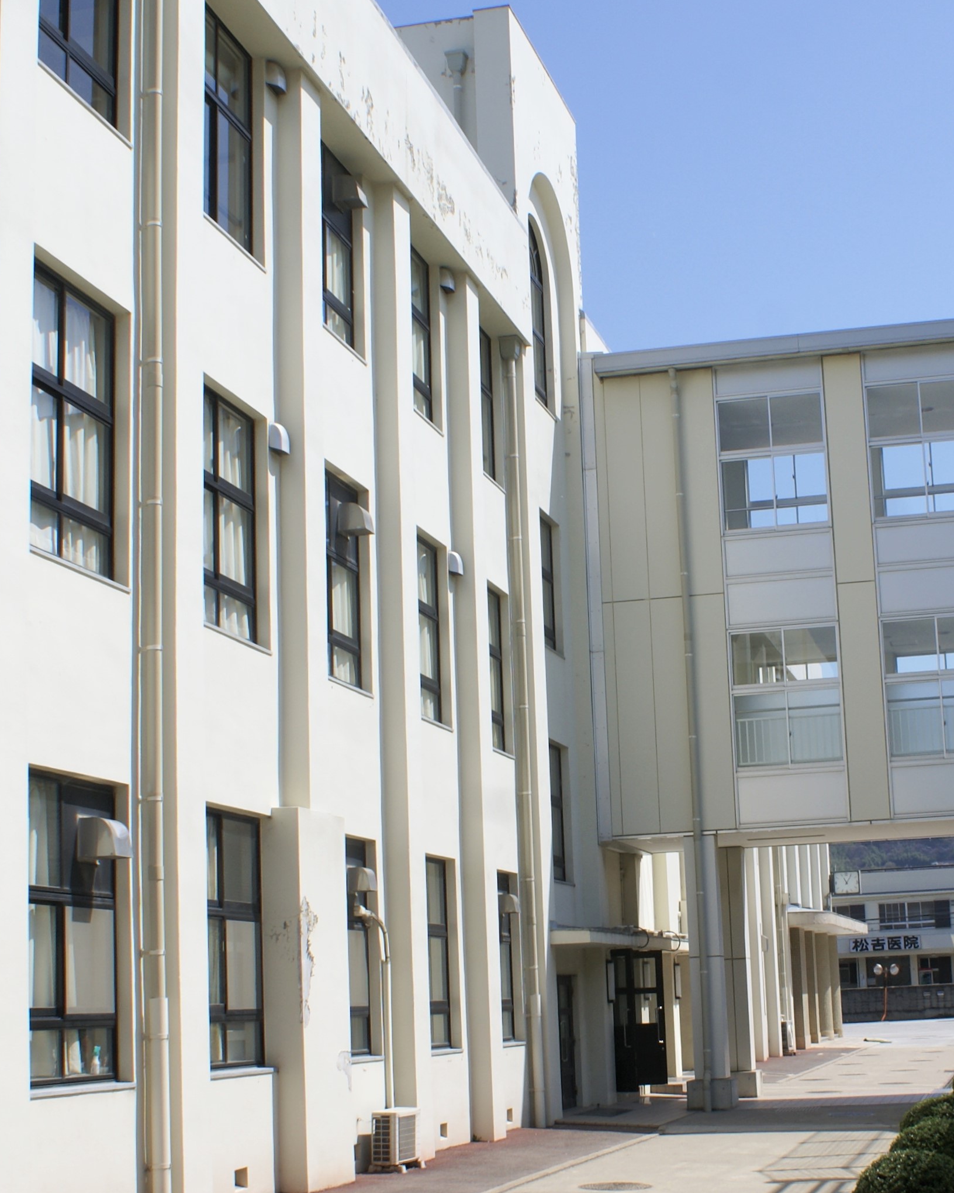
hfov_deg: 34.9
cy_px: 593
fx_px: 1518
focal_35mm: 43
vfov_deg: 42.9
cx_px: 453
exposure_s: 1/200
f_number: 10
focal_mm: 20
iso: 100
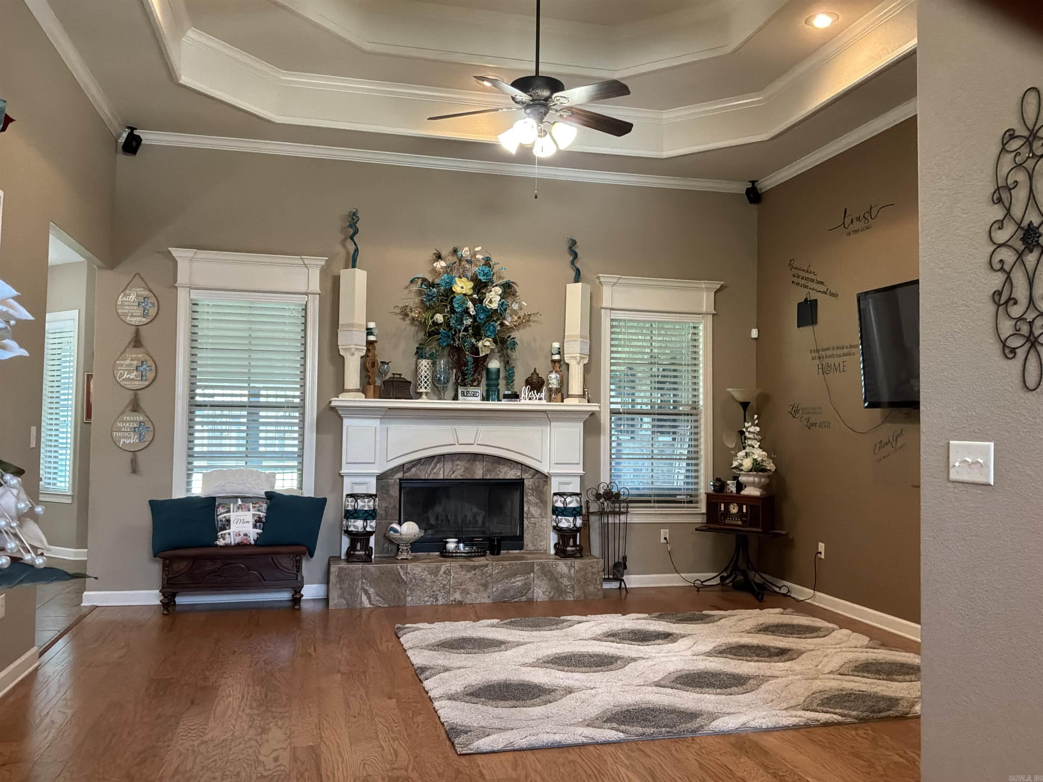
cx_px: 522
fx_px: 844
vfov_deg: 49.7
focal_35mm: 28
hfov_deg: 63.4
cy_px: 391
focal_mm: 3
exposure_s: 1/60
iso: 250
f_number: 1.8
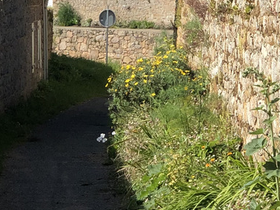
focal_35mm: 216
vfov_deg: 6.8
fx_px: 1748
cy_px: -123
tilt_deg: +4.1
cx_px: 107
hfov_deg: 9.2
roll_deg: +1.6
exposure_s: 1/1033
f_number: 2.4
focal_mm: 6
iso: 16
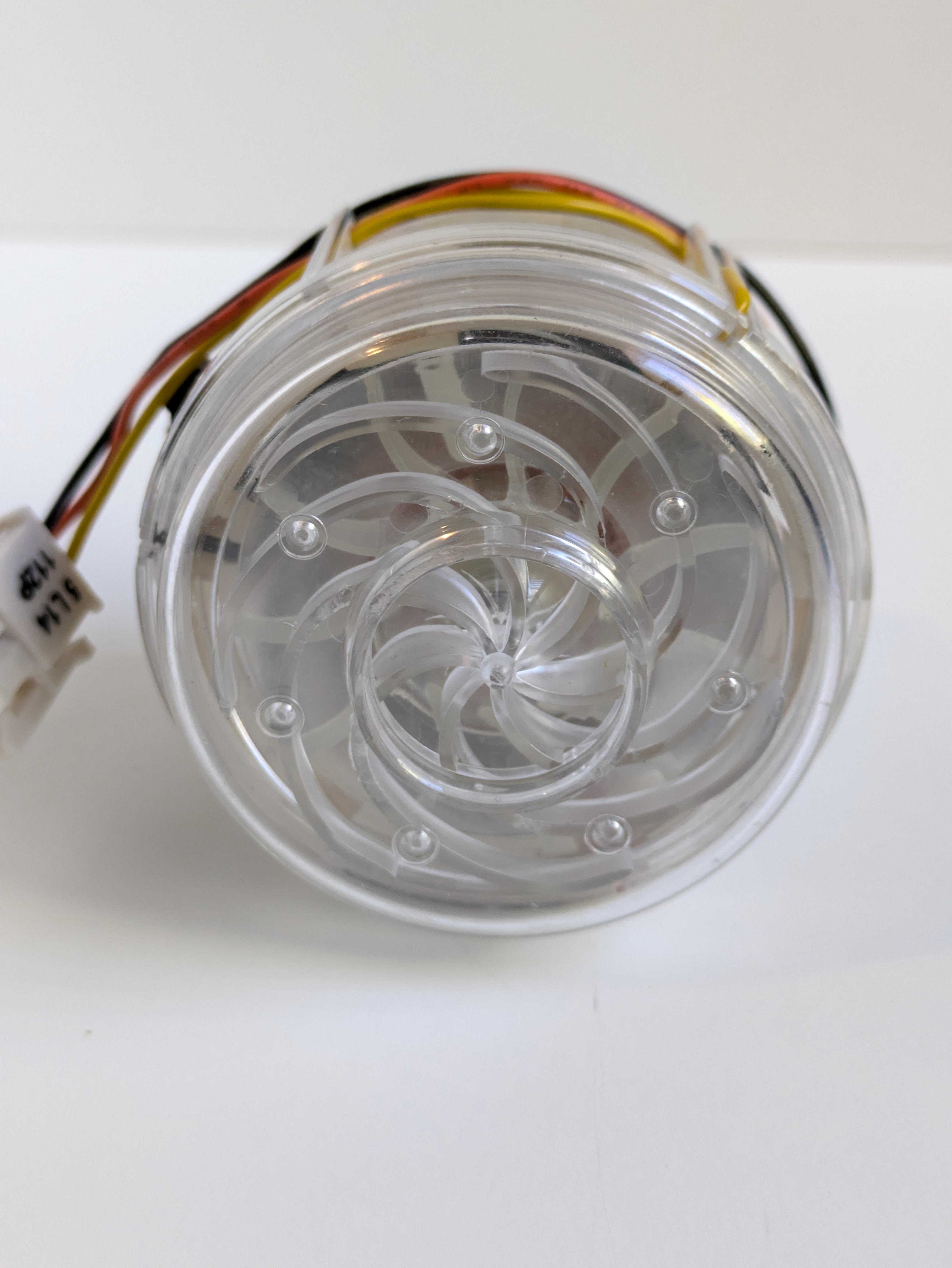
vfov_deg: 37.5
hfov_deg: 28.6
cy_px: 634
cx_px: 476
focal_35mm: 51
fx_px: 1869
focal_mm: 5.43
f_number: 1.89
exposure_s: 1/100
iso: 301
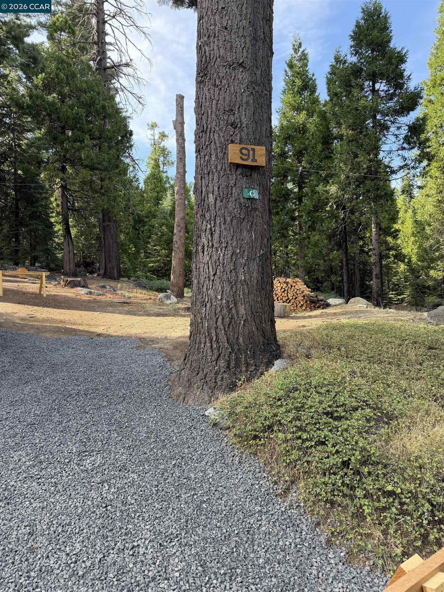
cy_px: 296
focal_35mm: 24
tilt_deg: +1.4
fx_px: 410
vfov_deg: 71.6
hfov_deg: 56.8
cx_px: 222
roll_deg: +1.4
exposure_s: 1/330
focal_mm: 6.76
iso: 80
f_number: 1.78
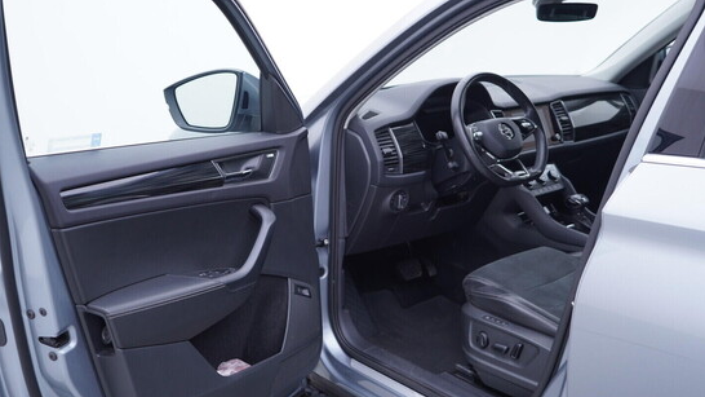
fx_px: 710
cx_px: 352
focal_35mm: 38
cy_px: 201
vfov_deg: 31.2
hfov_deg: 52.8
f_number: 2.8
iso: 125
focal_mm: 24
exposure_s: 1/40
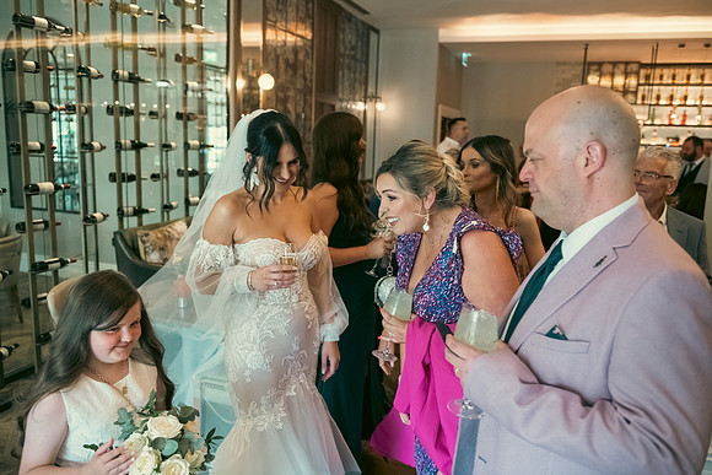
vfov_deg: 45.0
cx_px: 356
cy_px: 238
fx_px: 574
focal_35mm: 29
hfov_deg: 63.6
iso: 2000
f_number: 3.5
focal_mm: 29
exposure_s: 1/160
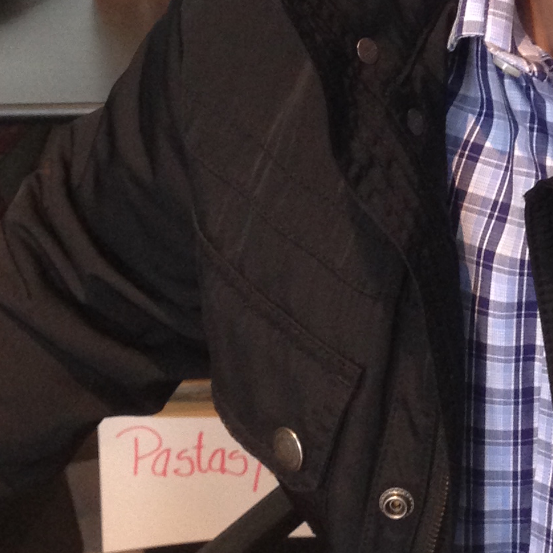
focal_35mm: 114
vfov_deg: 15.0
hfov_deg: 14.9
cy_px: -9
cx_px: 617
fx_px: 2060
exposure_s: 1/20
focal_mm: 4.12
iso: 200
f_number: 2.4
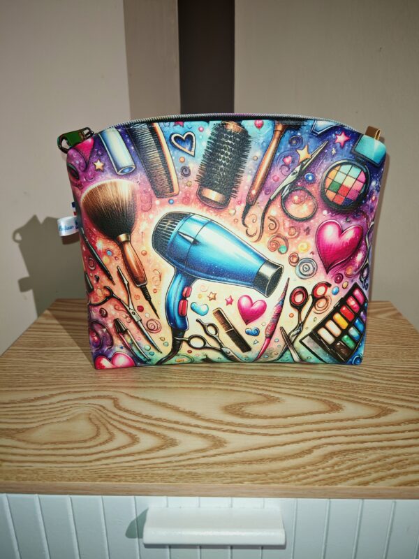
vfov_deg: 65.3
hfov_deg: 51.4
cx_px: 210
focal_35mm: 27
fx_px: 436
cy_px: 280
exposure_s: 1/120
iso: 1250
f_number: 1.9
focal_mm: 6.67
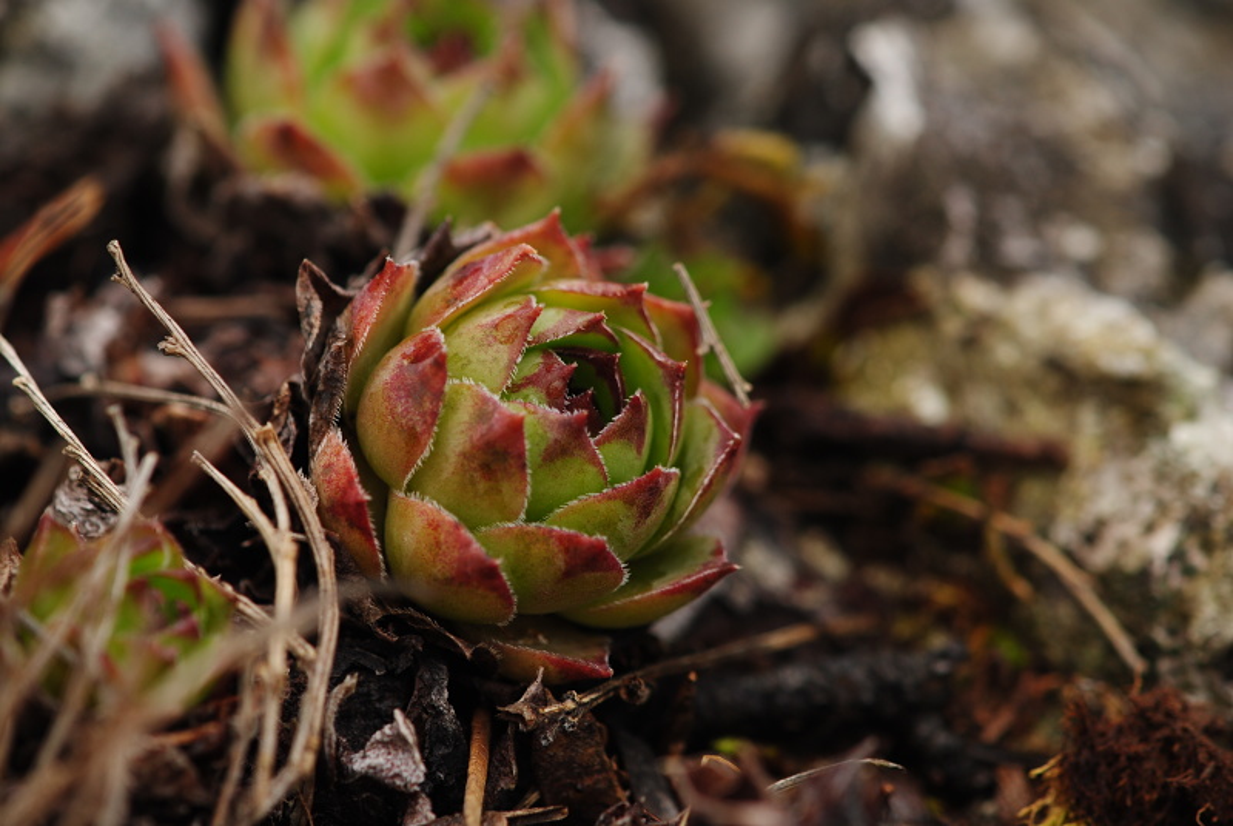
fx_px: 4373
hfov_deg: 16.0
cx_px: 616
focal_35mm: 128
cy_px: 413
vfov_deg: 10.8
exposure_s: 1/200
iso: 100
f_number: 5.6
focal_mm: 85
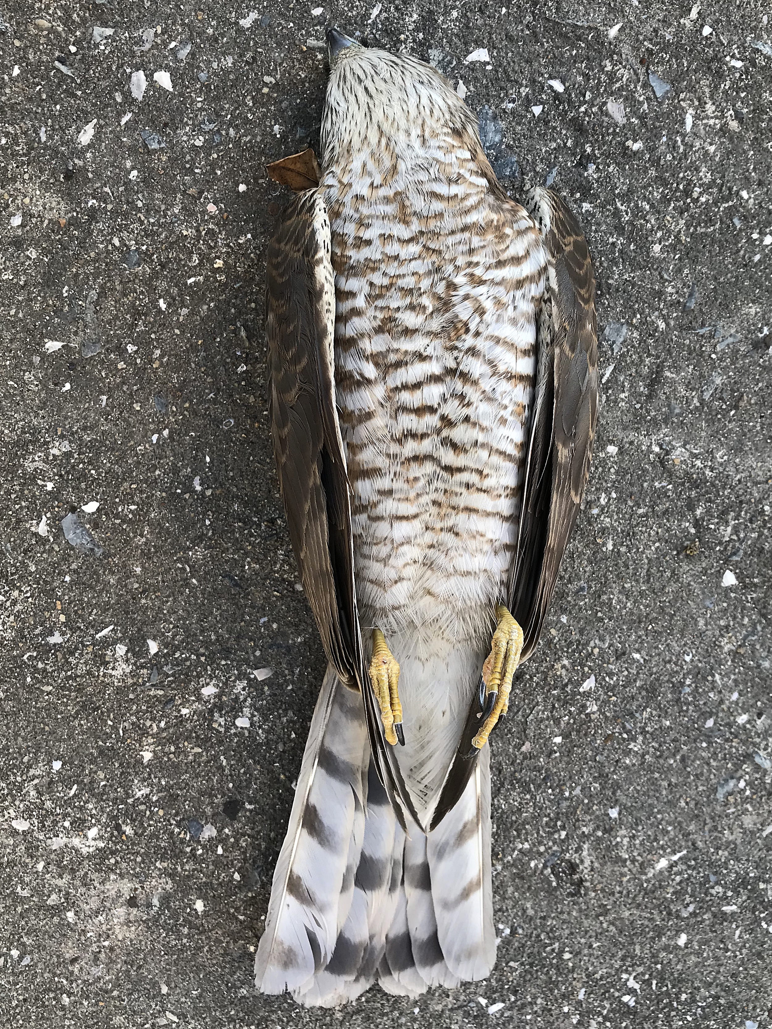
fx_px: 833
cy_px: 514
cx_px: 386
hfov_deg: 49.7
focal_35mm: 28
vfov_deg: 63.4
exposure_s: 1/295
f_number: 1.8
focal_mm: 3.99
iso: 20
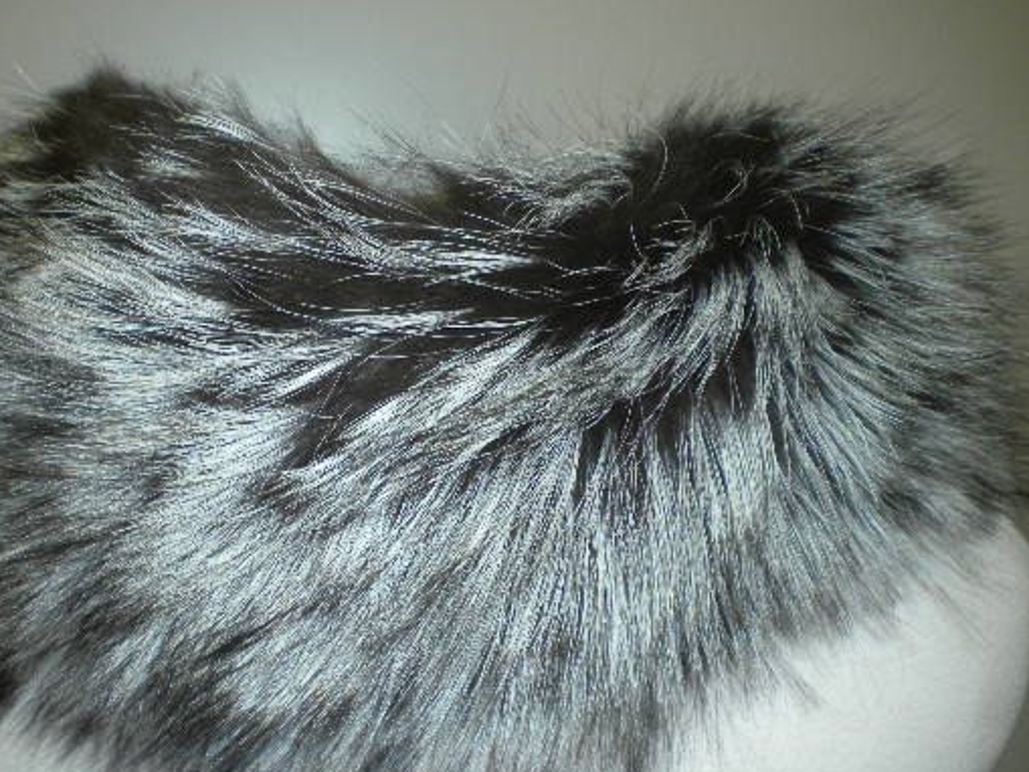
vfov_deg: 32.8
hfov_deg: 42.8
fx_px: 1308
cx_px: 433
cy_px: 445
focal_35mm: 44
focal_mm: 6.3
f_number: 4.6
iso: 200
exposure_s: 1/30
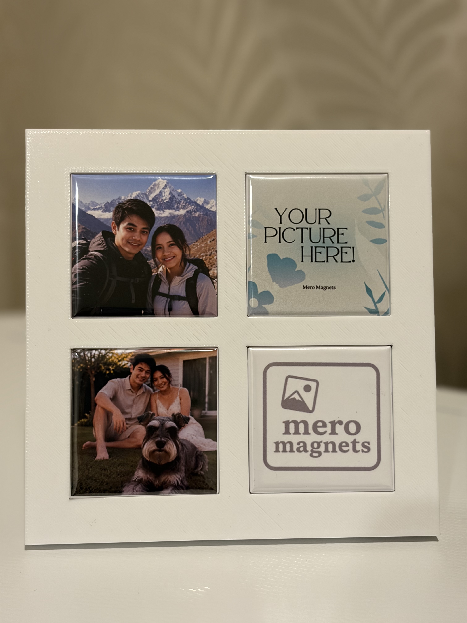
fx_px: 935
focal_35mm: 52
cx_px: 234
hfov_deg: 28.0
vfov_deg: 36.8
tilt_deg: -17.9
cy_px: 312
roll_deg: +0.0
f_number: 1.6
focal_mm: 5.96
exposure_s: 1/33
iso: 160
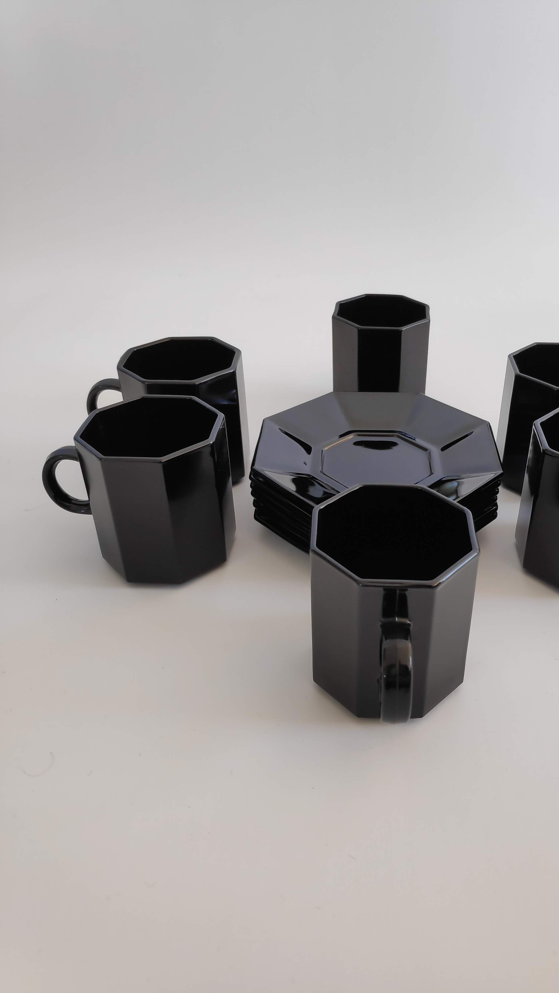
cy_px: 496
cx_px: 374
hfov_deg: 50.5
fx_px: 580
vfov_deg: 81.2
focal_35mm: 22
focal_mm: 3.94
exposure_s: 1/100
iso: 348
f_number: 1.9
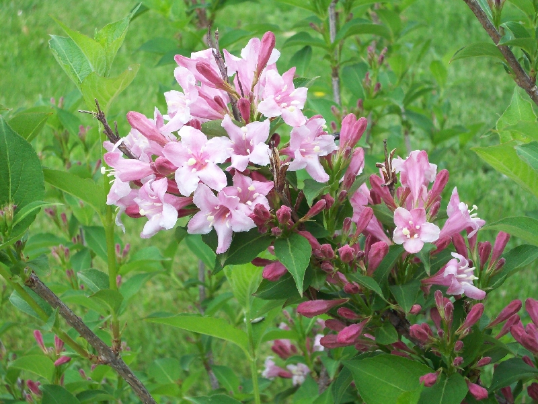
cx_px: 269
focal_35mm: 77
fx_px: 1197
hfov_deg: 25.3
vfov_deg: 19.1
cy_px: 202
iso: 148
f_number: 4.2
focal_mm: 12.8
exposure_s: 1/102
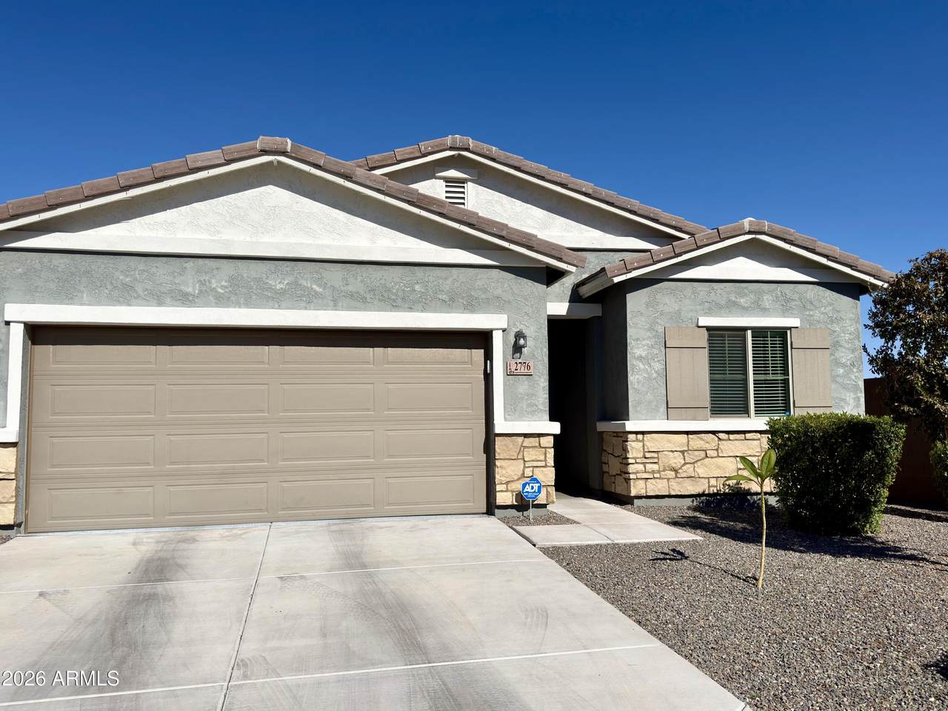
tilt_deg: +5.0
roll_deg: +0.4
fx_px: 767
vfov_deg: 49.7
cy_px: 356
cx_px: 474
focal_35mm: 28
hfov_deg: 63.4
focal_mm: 6.76
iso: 64
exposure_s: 1/9615
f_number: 1.78
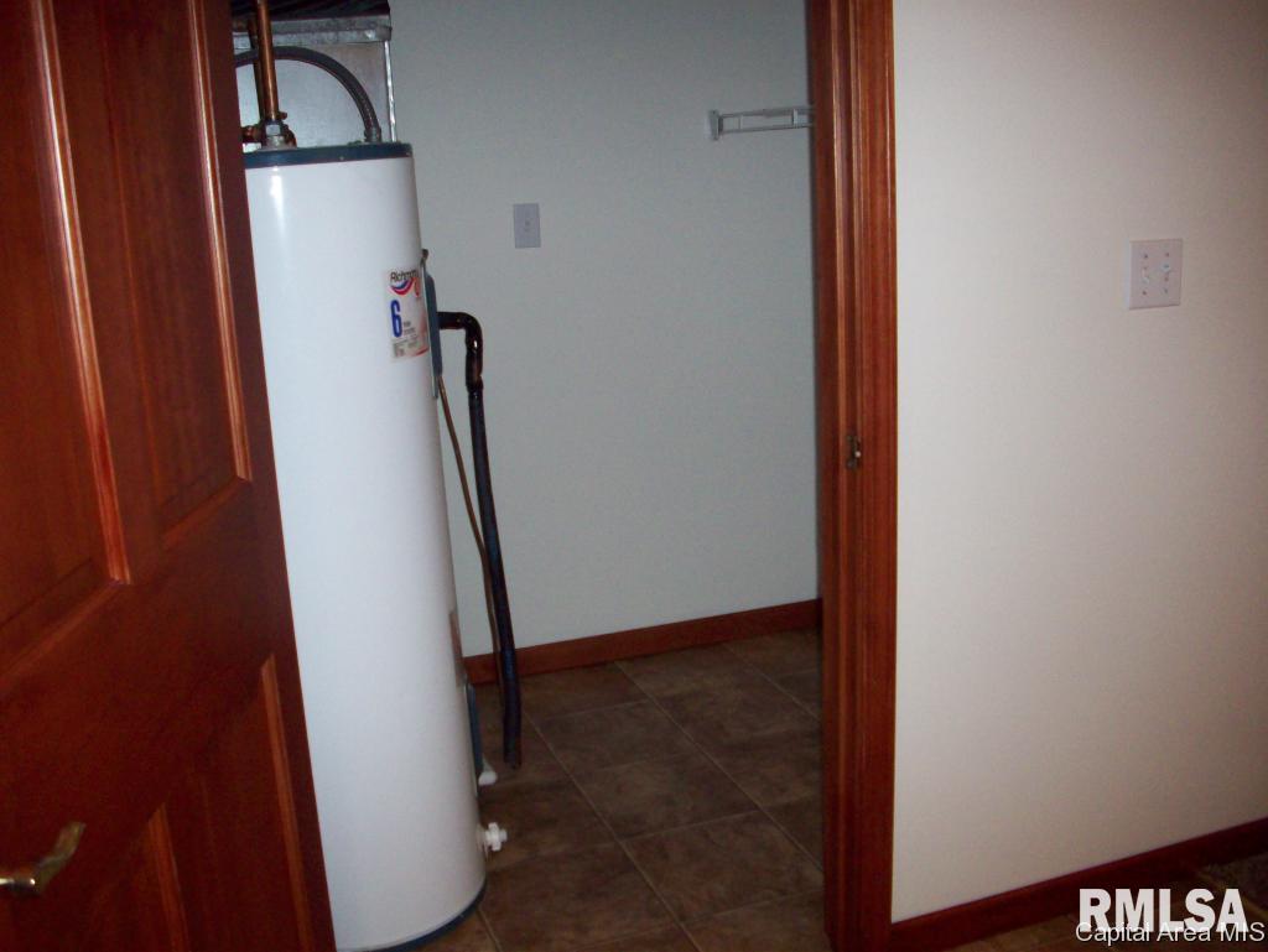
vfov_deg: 38.7
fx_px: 1356
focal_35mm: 37
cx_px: 634
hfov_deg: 50.1
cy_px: 476
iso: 160
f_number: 2.8
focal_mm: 6.2
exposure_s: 1/45
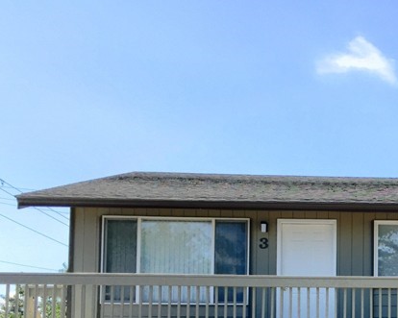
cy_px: 338
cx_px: 477
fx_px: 824
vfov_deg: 20.9
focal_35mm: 70
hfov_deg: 24.6
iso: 32
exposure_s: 1/1319
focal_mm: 4.15
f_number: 2.2
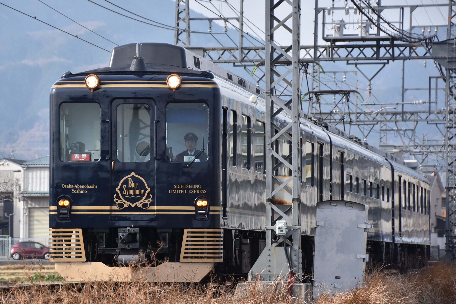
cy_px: 152
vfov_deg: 7.3
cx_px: 228
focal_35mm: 188
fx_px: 2374
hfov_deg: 11.0
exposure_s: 1/1250
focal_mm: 125
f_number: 6
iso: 400
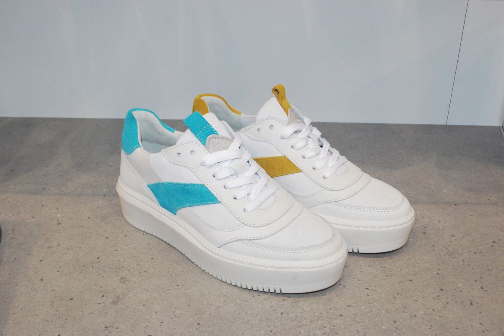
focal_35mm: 39
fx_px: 546
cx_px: 252
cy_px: 168
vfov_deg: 34.2
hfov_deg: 49.6
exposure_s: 1/200
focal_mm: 26
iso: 1600
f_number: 7.1
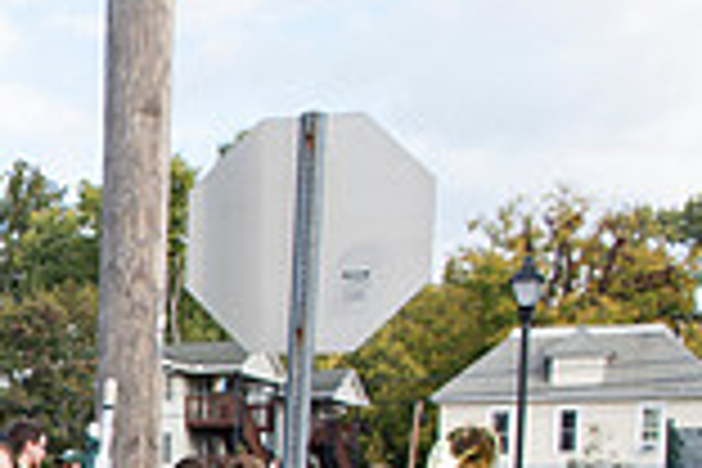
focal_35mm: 89
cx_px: -432
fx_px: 1735
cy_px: 695
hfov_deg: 19.2
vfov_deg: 14.4
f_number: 4.5
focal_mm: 24
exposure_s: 1/500
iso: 250
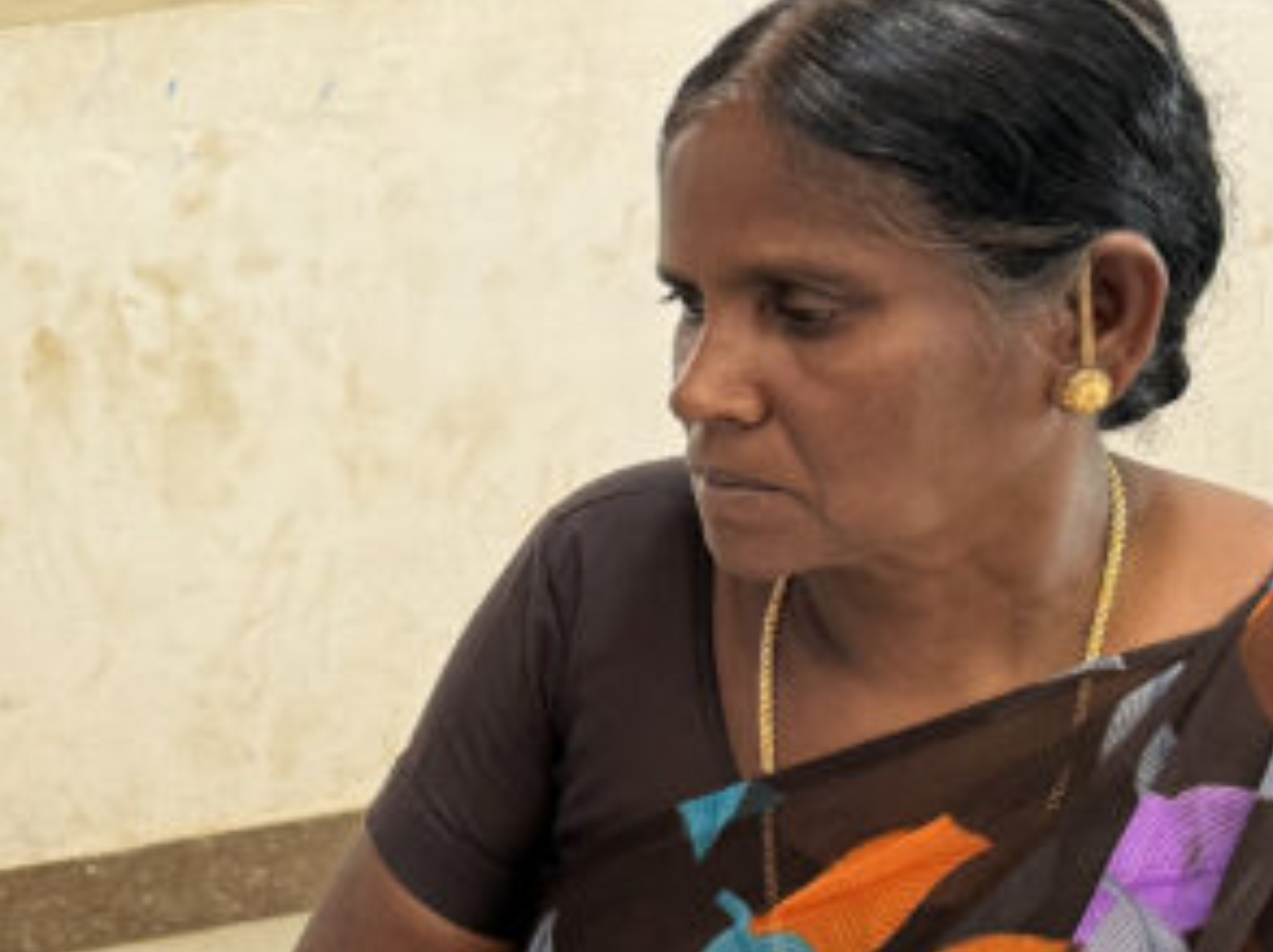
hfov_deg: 21.9
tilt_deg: -20.7
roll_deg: +3.9
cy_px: 743
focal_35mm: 84
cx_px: -178
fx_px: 3085
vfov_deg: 17.4
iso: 160
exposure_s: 1/50
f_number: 1.78
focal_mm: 6.76
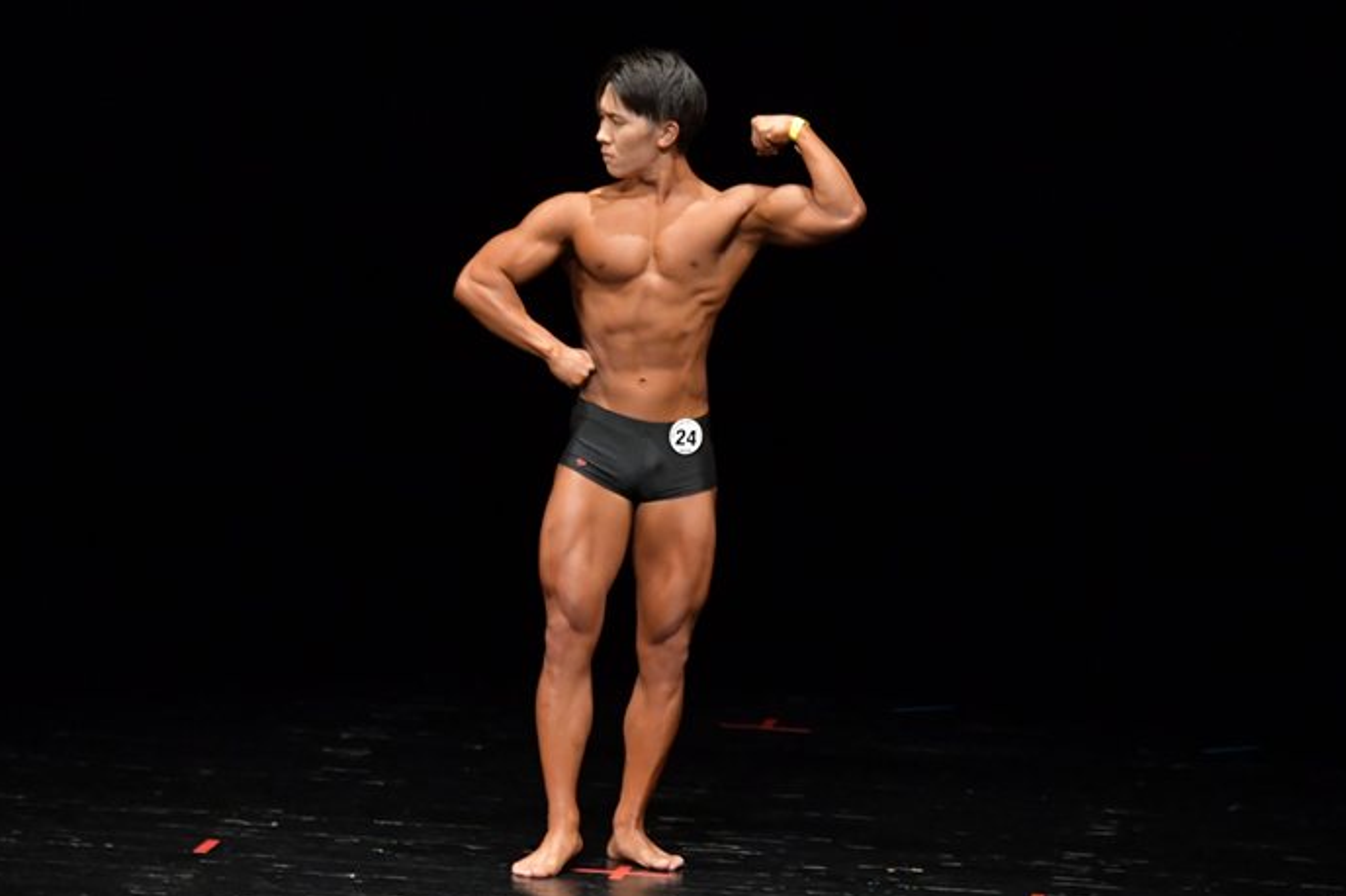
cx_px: 654
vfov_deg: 4.5
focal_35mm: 304
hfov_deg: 6.8
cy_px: 458
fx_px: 11360
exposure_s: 1/400
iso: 4000
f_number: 5.6
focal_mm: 180
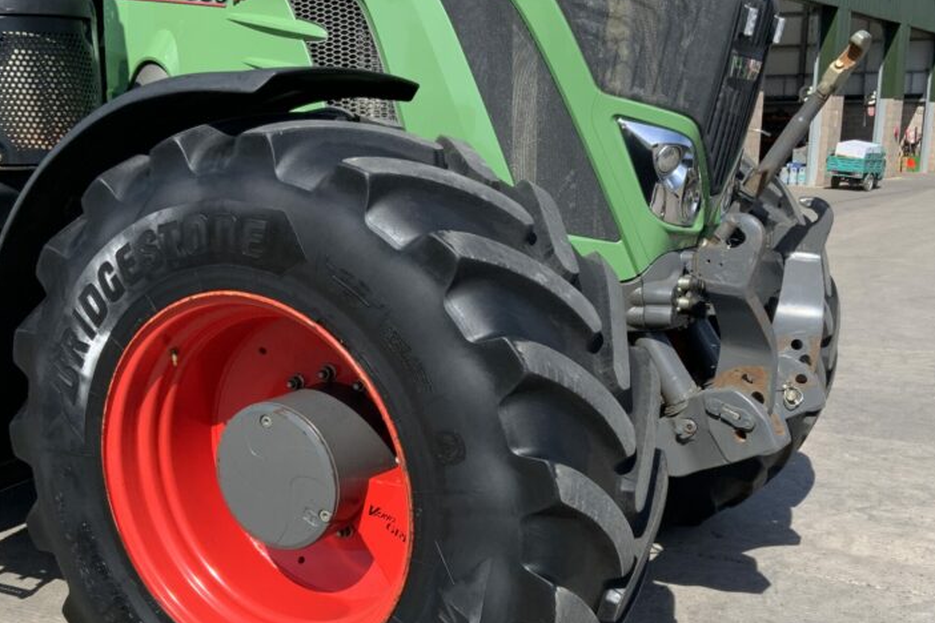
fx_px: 1143
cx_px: 465
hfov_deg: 44.5
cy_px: 435
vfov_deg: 30.2
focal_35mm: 44
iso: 16
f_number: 1.8
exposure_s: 1/1311
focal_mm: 3
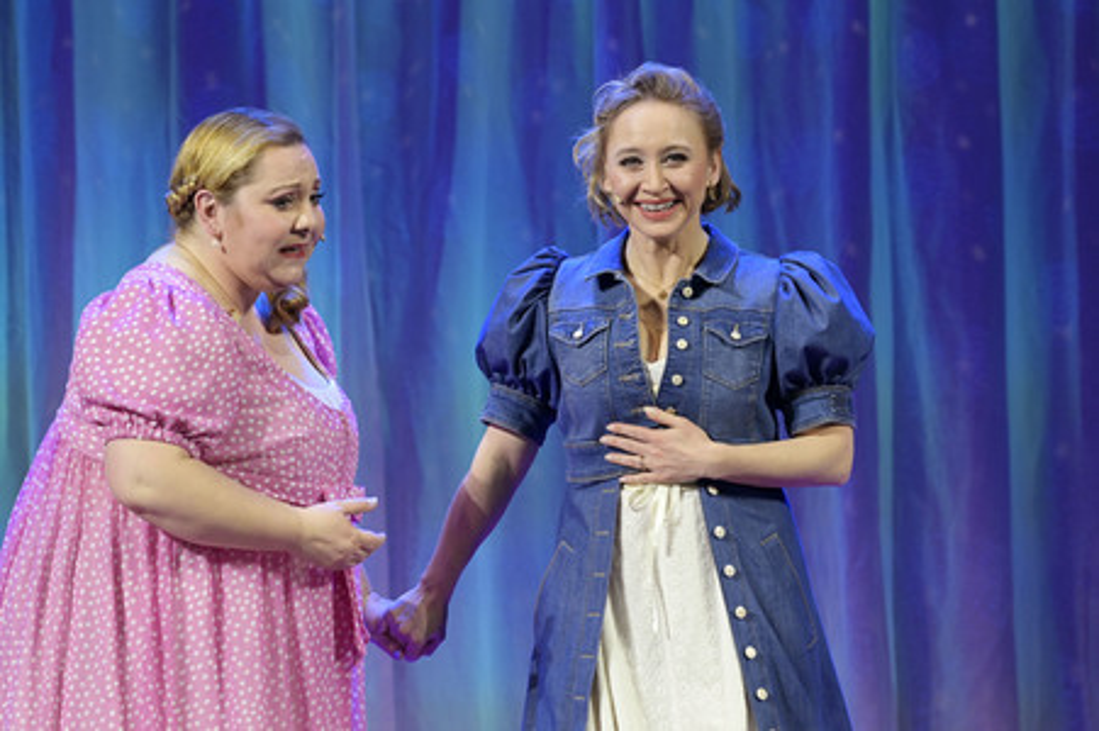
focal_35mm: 270
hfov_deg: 7.6
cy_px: 366
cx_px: 550
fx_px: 8236
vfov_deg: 5.1
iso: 4000
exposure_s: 1/500
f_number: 6.3
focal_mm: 270
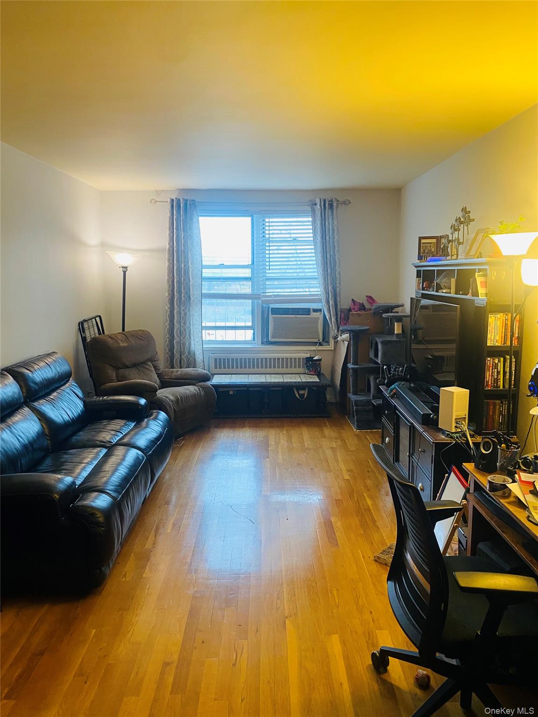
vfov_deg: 67.3
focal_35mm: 26
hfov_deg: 53.1
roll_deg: +0.2
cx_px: 269
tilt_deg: -7.9
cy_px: 358
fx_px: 539
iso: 160
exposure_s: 1/60
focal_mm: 4.25
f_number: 1.8
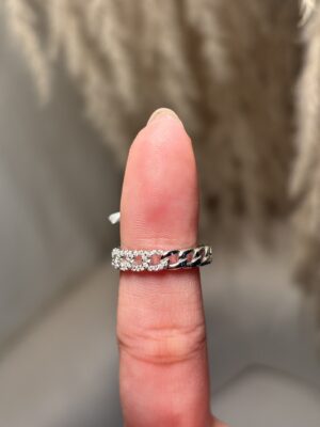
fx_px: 641
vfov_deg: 36.8
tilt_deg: -52.0
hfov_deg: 28.0
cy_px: 214
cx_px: 160
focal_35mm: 52
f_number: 1.6
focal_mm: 5.96
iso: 40
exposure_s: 1/50
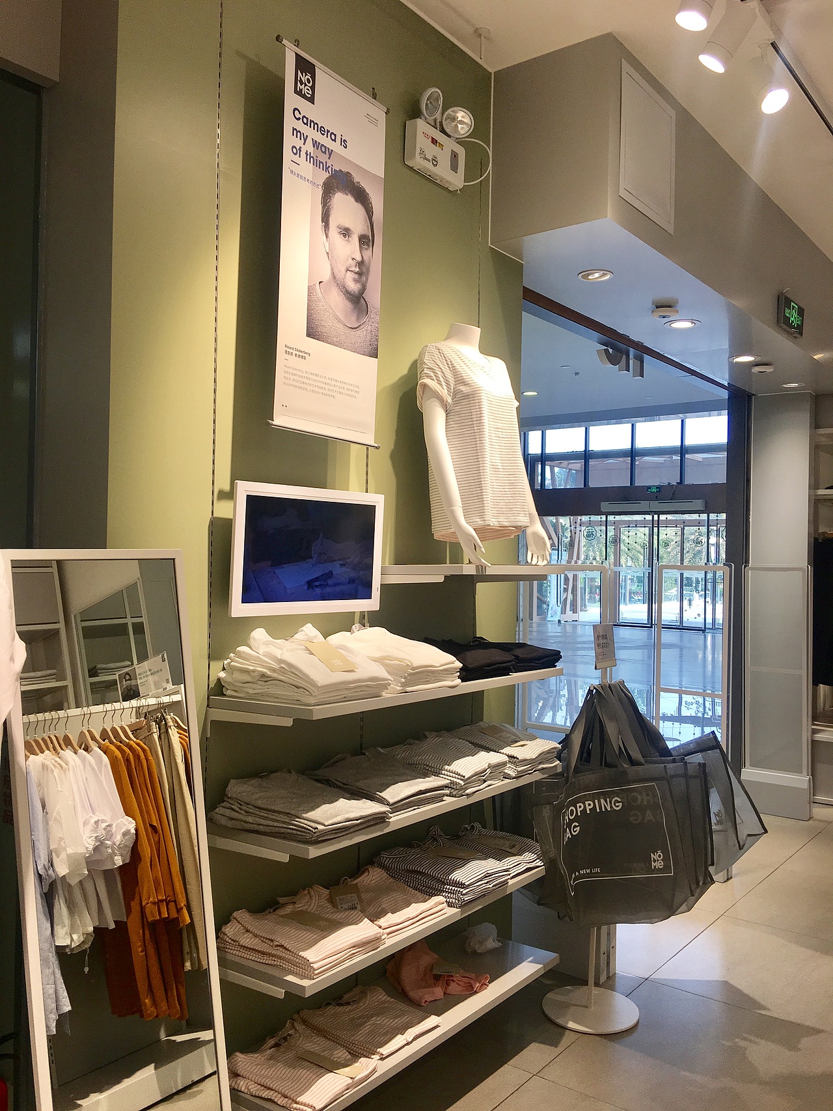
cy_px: 556
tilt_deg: +1.0
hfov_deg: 48.2
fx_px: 931
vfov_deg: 61.7
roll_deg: -1.4
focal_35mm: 29
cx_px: 416
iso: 25
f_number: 2.2
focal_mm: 4.15
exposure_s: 1/159
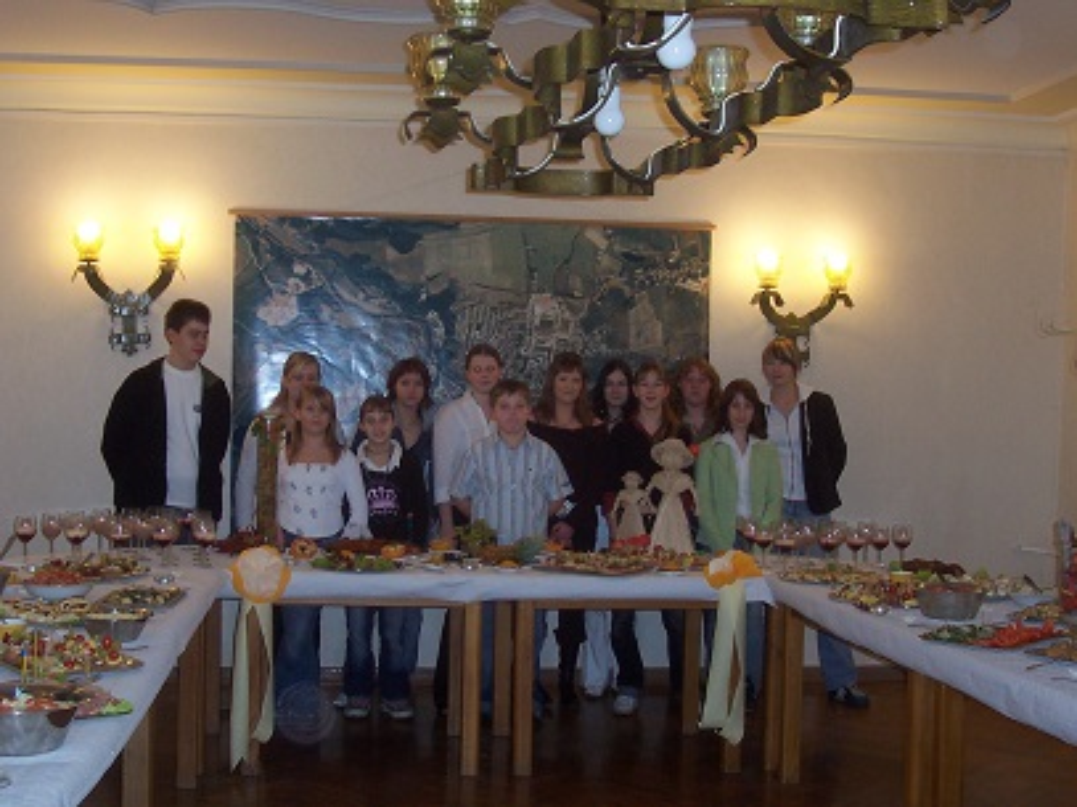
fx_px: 1431
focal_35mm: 46
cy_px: 404
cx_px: 538
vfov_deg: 31.5
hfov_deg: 41.2
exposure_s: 1/60
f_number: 3
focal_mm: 7
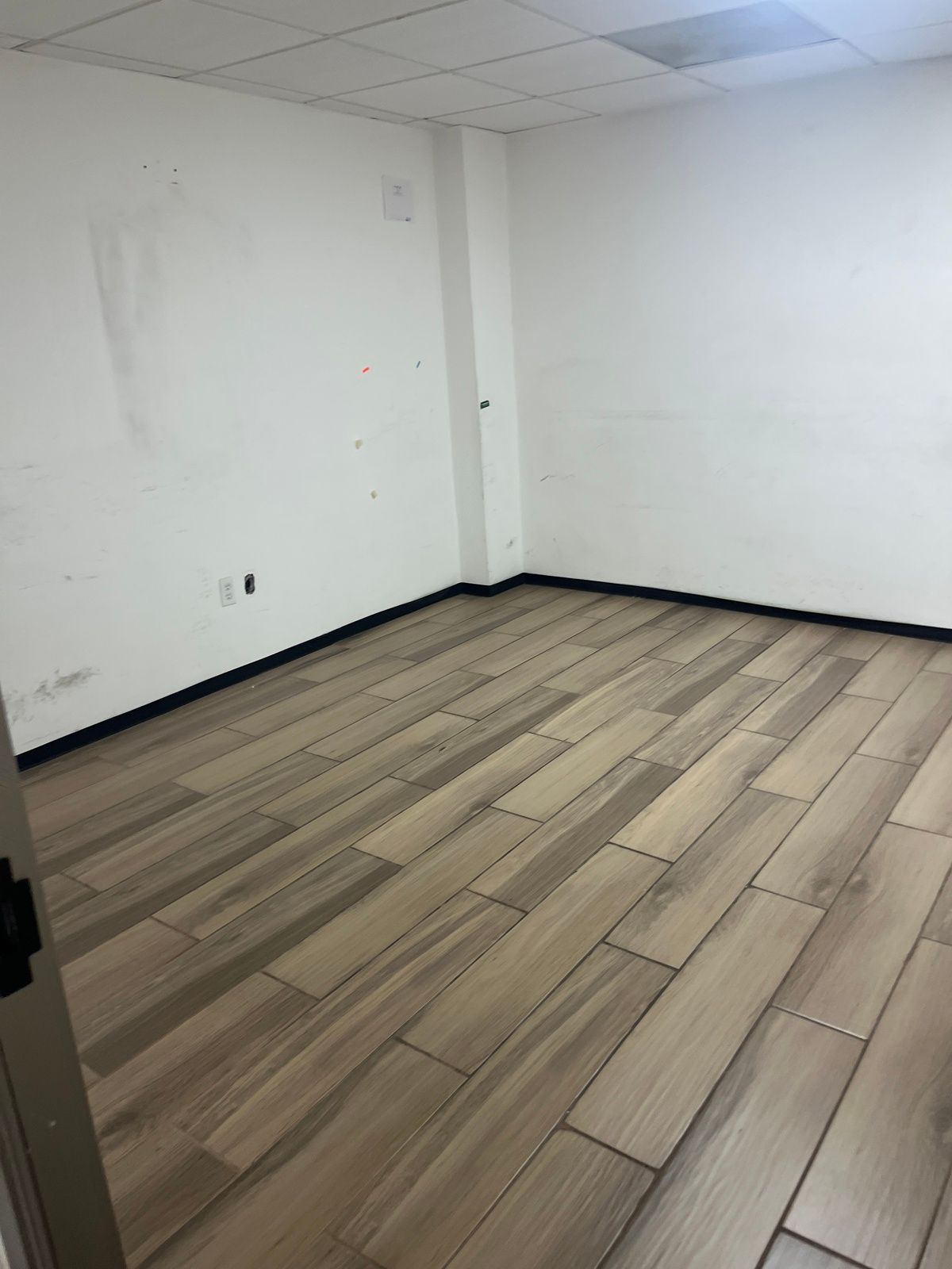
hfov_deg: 53.1
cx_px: 476
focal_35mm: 26
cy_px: 634
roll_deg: +2.9
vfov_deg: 67.3
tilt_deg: -24.7
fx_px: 953
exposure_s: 1/60
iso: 80
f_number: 1.6
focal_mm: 5.1
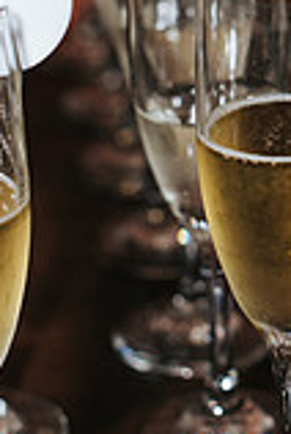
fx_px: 1714
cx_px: 354
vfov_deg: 14.2
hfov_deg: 9.6
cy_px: -5
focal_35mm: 142
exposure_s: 1/200
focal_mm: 50
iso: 400
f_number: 3.2
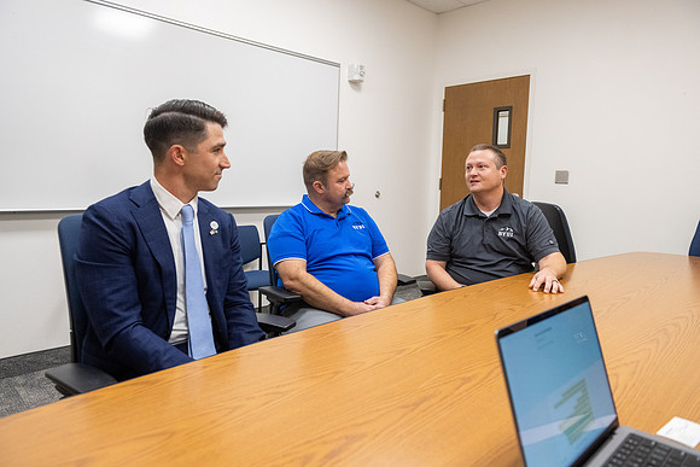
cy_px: 234
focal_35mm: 24
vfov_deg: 53.2
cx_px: 350
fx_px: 467
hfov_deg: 73.7
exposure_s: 1/200
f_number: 4
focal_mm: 24
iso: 4000
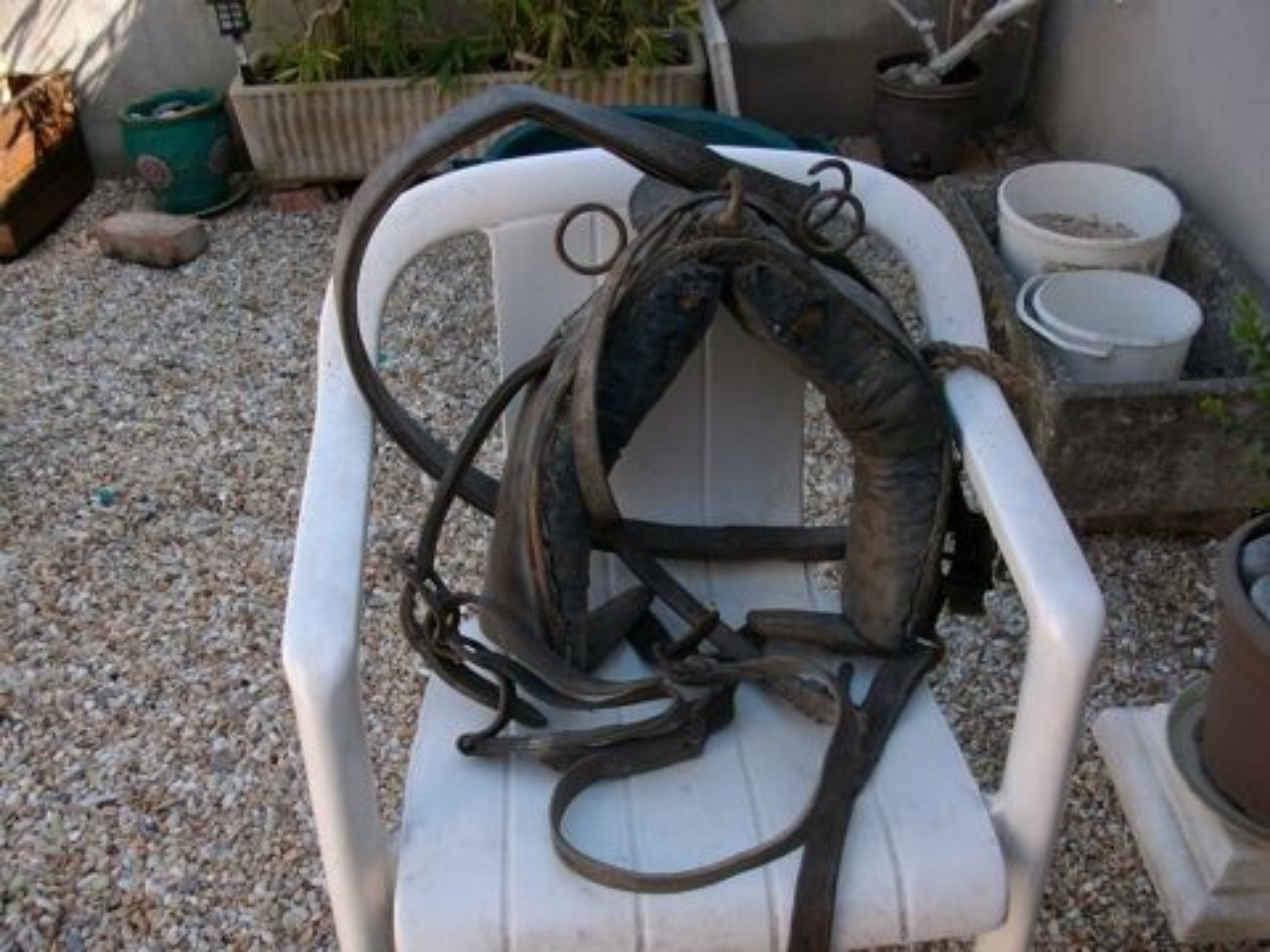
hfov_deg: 56.8
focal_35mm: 32
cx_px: 635
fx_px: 1174
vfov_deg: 44.2
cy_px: 476
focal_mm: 5.7
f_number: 2.9
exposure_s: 1/208
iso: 80
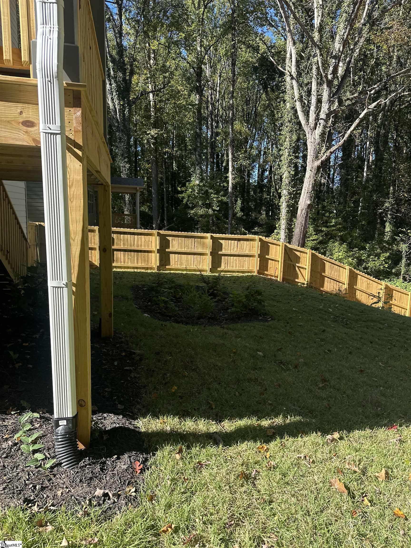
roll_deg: +0.1
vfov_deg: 71.6
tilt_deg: -10.2
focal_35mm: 24
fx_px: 380
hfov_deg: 56.8
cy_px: 274
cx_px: 206
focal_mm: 6.86
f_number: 1.78
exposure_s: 1/989
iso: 80
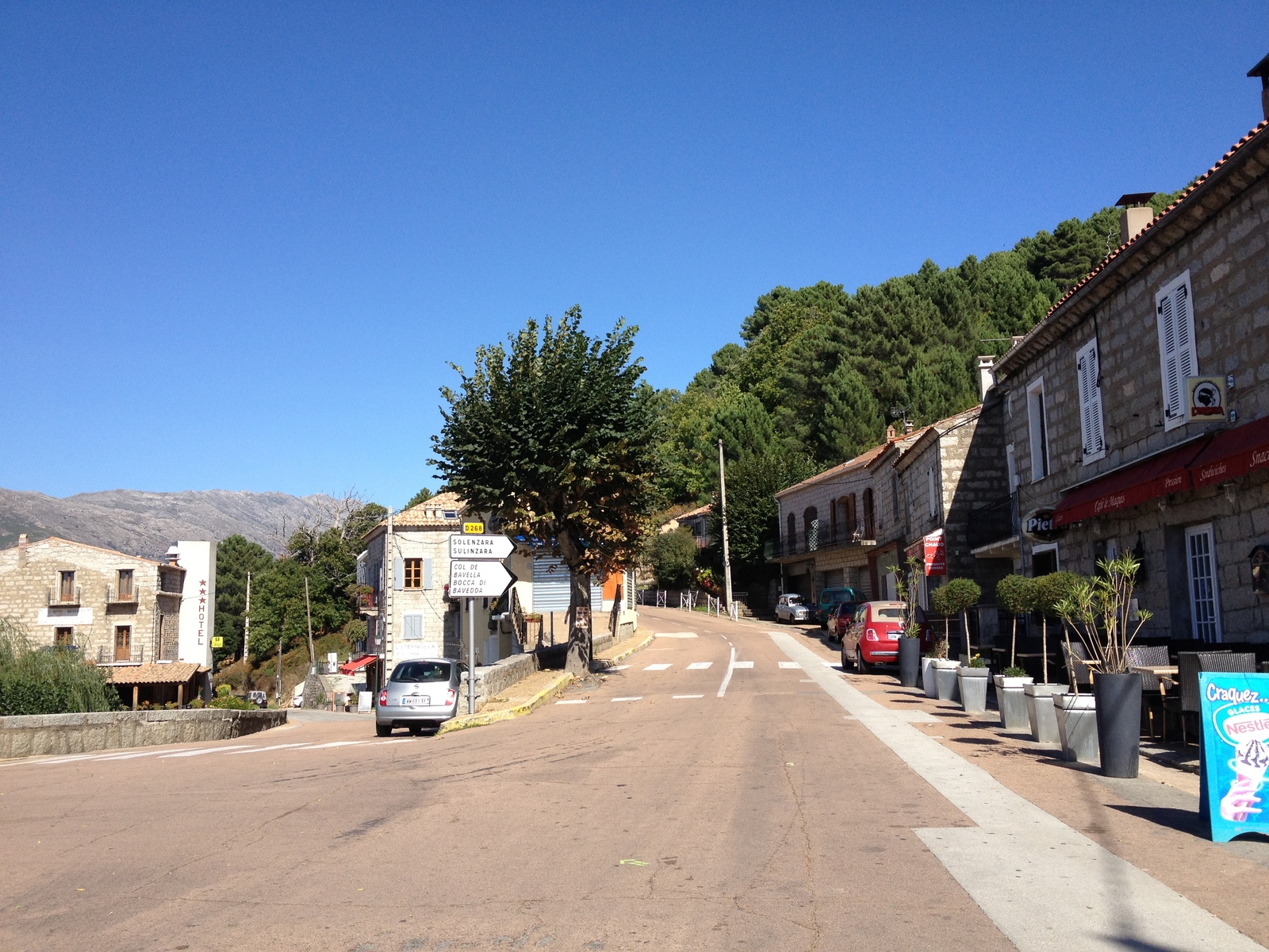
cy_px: 476
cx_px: 634
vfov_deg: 40.7
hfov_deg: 52.6
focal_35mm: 35
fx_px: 1283
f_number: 2.4
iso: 64
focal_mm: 4.28
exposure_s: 1/1453
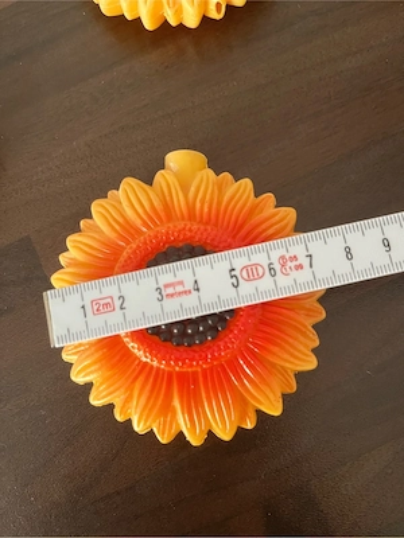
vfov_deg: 67.3
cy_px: 269
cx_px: 202
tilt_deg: -80.6
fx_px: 405
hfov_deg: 53.1
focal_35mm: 26
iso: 500
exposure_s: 1/48
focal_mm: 5.1
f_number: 1.6
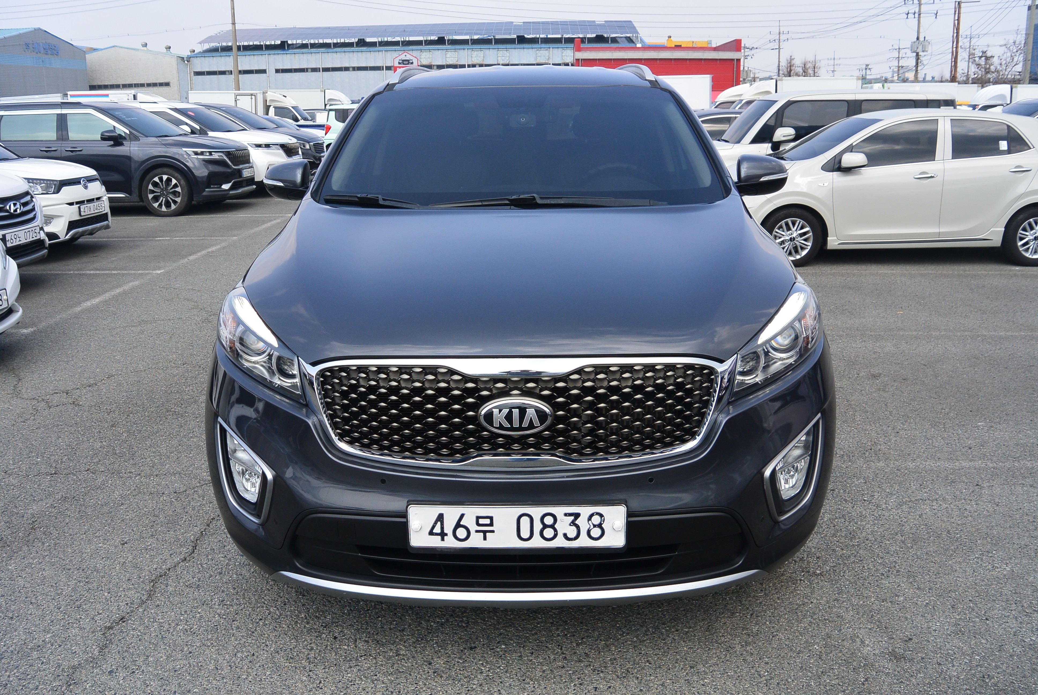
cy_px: 348
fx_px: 837
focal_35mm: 29
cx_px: 519
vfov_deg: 45.1
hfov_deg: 63.6
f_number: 4.5
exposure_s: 1/500
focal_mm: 11
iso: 100
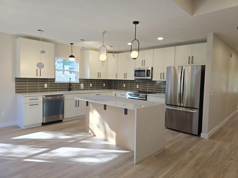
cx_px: 119
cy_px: 89
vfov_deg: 58.9
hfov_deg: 73.9
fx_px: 158
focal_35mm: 23
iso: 50
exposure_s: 1/120
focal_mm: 6.3
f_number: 1.7
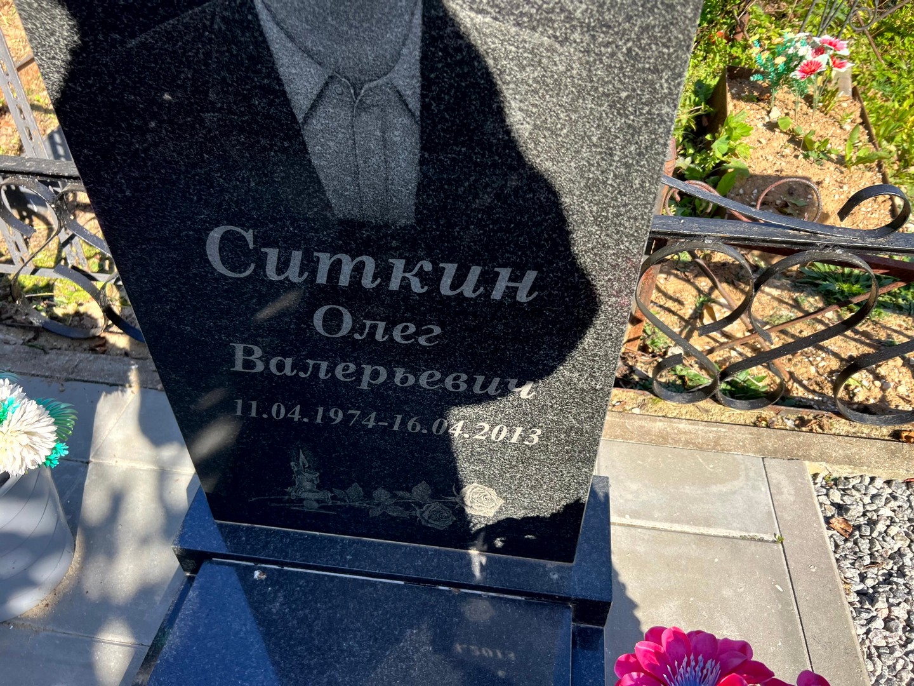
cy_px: 343
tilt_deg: -42.7
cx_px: 457
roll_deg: +0.3
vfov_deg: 53.1
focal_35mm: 26
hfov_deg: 67.3
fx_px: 687
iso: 50
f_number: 1.5
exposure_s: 1/1159
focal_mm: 5.7
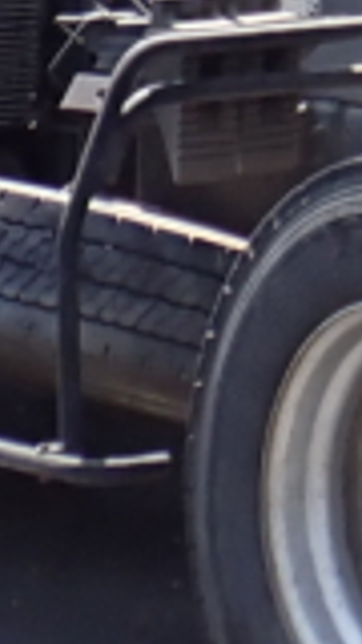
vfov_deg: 7.2
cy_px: -1034
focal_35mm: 279
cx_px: 929
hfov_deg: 4.2
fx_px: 4761
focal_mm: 5.79
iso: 100
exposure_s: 1/500
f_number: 3.2
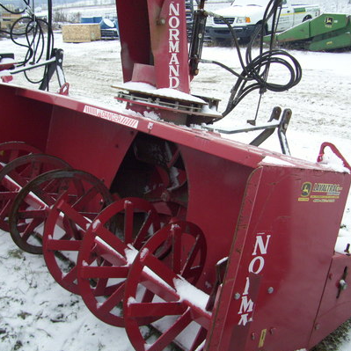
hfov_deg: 40.9
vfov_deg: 40.9
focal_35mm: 41
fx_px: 470
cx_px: 167
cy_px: 178
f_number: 2.9
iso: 125
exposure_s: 1/40
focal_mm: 5.7
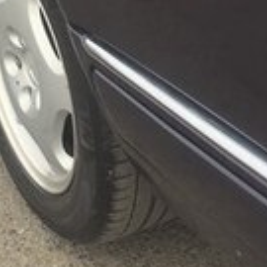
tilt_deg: -23.9
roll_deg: +4.2
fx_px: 1091
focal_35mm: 125
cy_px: -70
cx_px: 79
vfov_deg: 13.5
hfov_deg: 13.9
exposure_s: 1/100
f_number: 2.2
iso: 32
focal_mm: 4.15
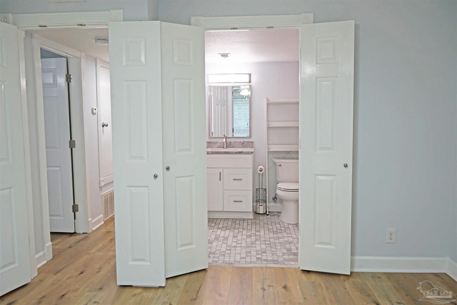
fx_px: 355
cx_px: 228
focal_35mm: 28
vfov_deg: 46.4
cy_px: 152
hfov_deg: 65.5
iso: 500
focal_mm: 28
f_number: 4
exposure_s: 1/160
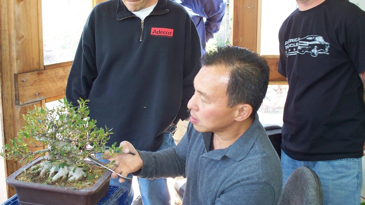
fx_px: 426
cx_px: 187
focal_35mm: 44
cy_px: 91
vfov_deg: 27.1
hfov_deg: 46.4
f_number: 2.8
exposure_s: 1/60
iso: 200
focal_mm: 7.54
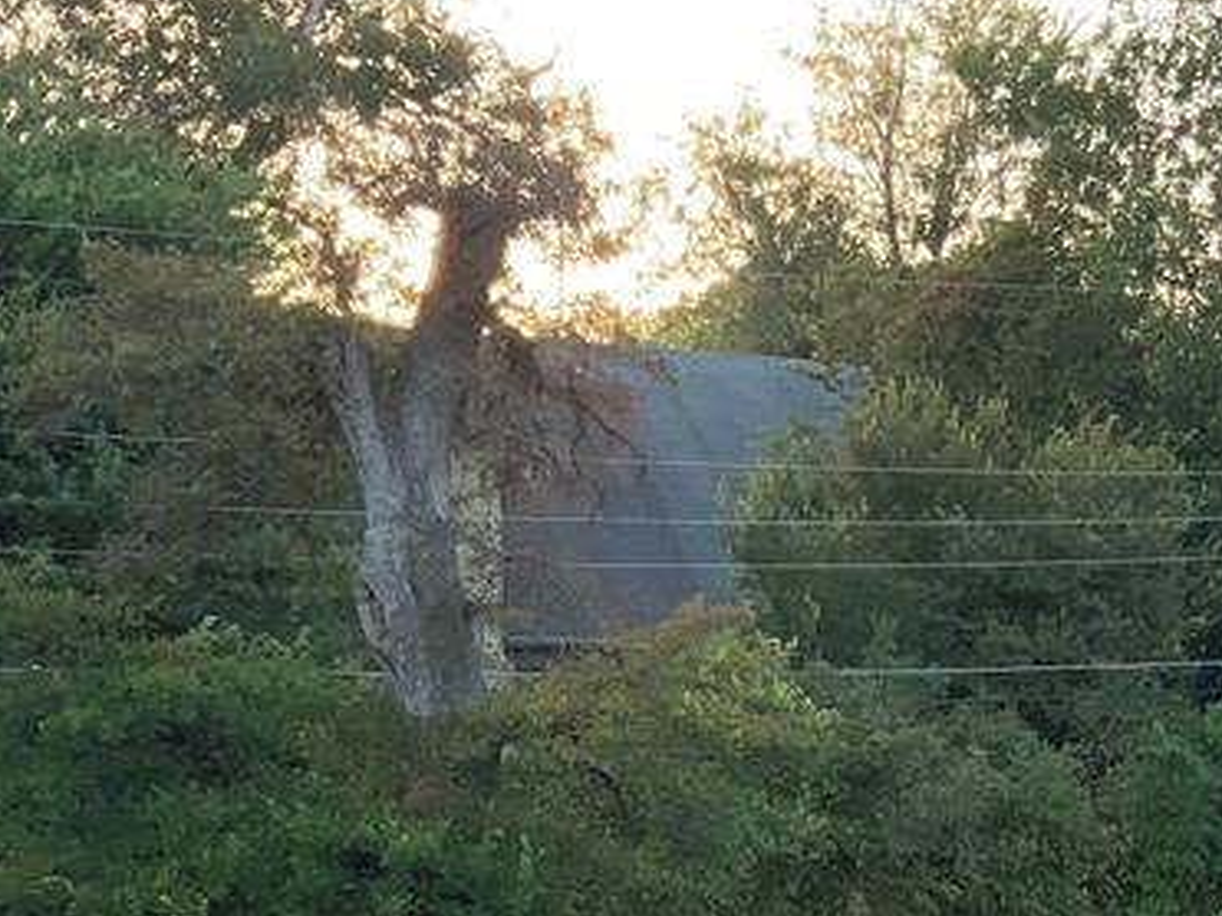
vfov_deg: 17.2
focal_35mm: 80
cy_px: 1239
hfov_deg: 23.8
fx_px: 2823
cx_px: 1103
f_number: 1.8
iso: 16
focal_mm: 3
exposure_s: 1/166
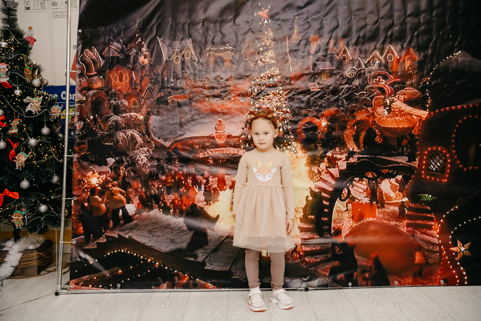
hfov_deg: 50.7
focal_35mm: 38
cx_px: 240
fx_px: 508
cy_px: 160
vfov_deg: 35.1
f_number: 4.5
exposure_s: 1/160
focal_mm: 38
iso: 320
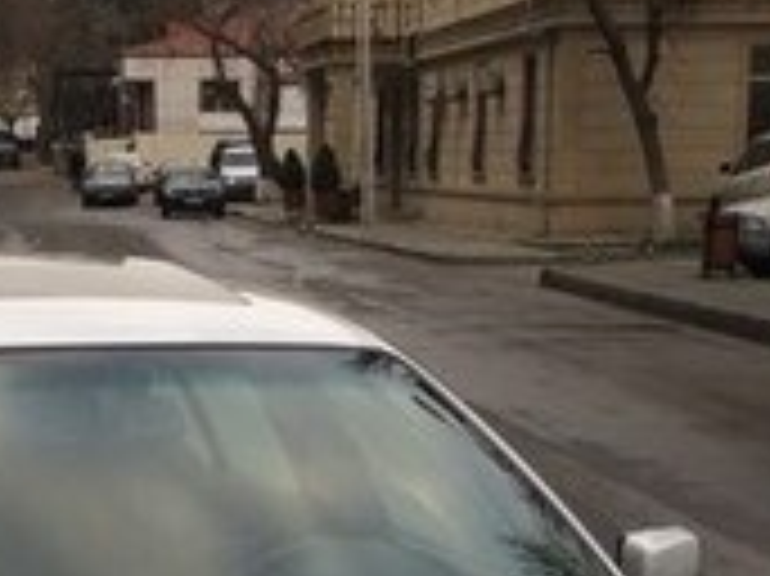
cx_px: 230
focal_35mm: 112
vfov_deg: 12.8
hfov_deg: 17.5
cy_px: 727
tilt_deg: -12.8
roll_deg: +1.7
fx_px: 2490
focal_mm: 4.15
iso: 32
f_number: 2.2
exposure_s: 1/225
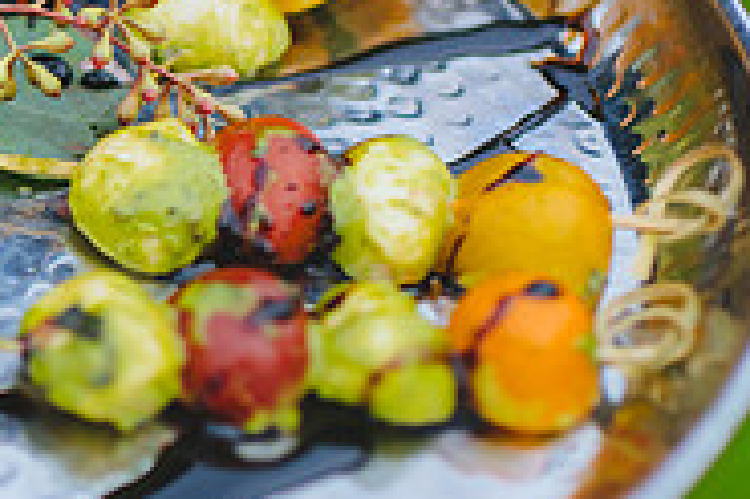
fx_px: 2290
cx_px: -401
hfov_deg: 16.8
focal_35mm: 110
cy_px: 339
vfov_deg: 12.4
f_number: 2.2
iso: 320
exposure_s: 1/1250
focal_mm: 35
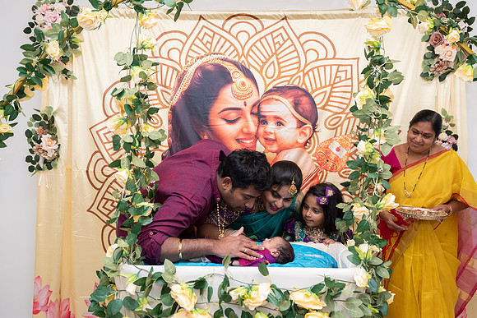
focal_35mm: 32
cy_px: 159
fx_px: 421
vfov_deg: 41.4
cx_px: 238
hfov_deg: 59.1
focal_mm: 29
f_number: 3.5
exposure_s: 1/200
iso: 500
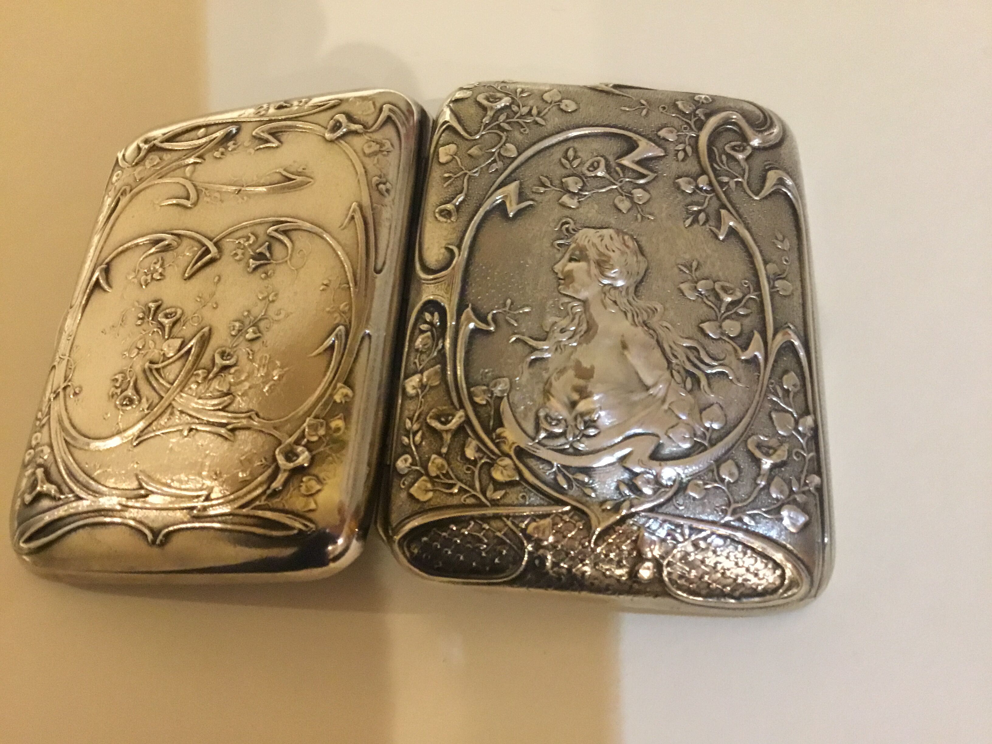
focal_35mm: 31
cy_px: 372
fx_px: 888
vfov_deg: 45.4
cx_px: 496
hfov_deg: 58.4
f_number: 2.4
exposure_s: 1/17
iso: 250
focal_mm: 3.3
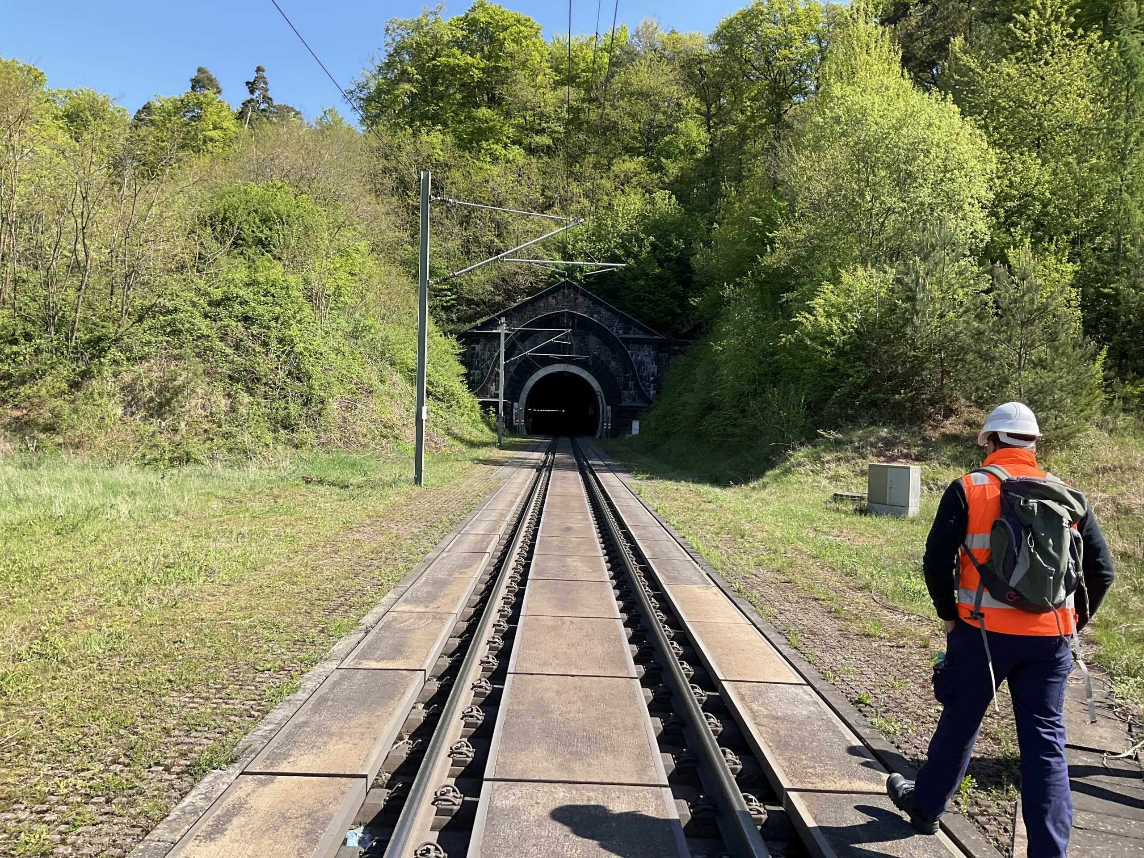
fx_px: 958
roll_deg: -1.4
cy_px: 429
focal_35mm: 29
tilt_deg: +3.9
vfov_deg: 48.2
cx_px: 572
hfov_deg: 61.7
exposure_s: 1/719
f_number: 1.8
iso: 16
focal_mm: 3
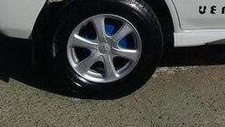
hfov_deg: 22.3
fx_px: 543
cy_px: -45
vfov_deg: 12.8
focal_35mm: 91
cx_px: 235
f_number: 2.2
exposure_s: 1/4032
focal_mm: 3.3
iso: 50
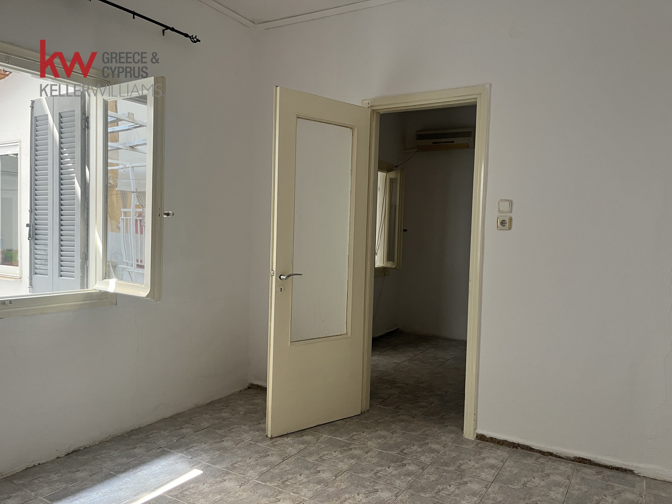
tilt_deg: -3.6
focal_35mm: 26
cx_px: 336
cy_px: 252
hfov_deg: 67.3
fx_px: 505
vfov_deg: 53.1
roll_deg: -2.0
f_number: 1.6
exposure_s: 1/77
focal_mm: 5.1
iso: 125
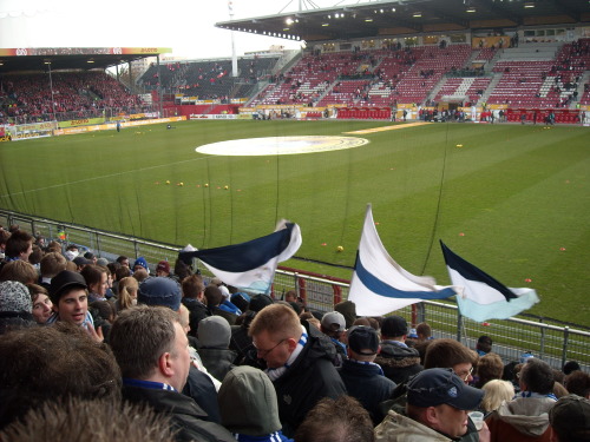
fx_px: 597
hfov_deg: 52.6
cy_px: 221
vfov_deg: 40.7
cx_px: 295
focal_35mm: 35
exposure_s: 1/91
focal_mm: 5.7
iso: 64
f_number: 2.8
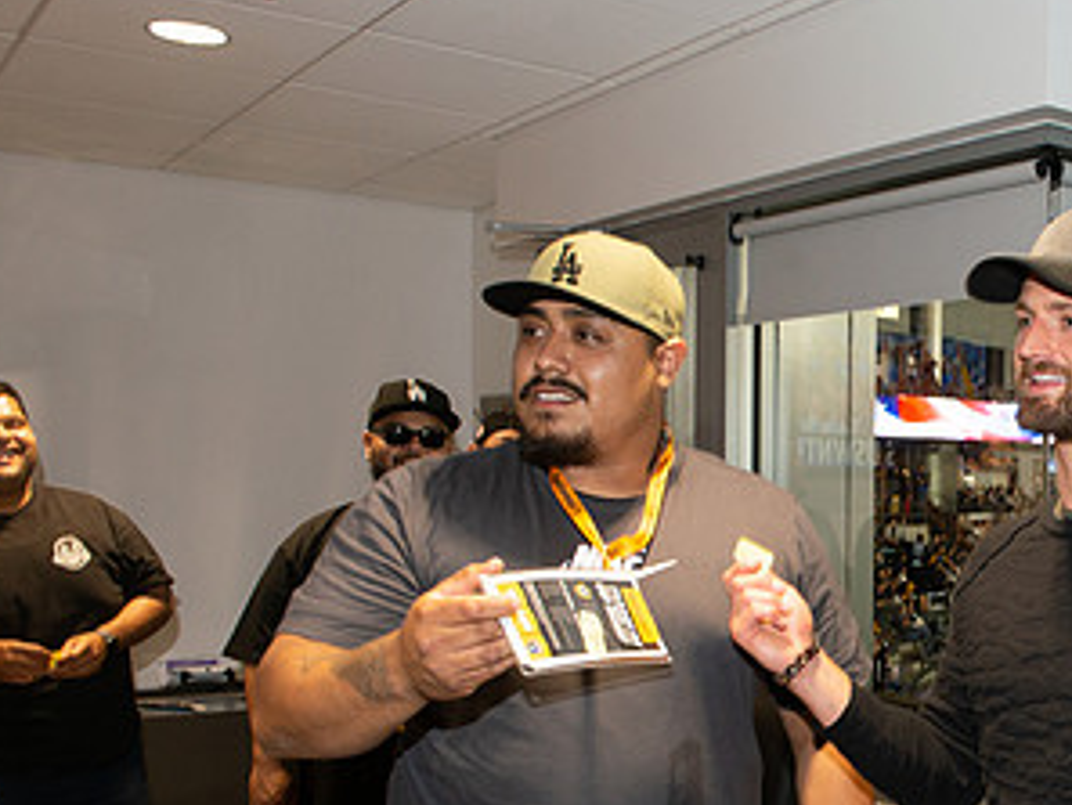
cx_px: 993
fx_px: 1394
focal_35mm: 45
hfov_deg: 38.7
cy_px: 558
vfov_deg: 31.9
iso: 640
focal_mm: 24
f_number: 6.3
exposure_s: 1/80
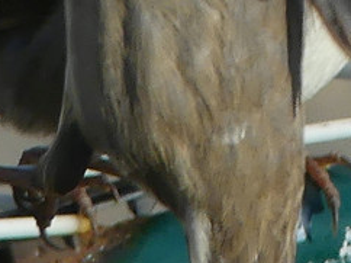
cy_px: -128
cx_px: 313
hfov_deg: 0.4
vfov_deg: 0.3
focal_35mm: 5296
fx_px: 53647
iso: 100
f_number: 4
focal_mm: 108
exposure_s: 1/640
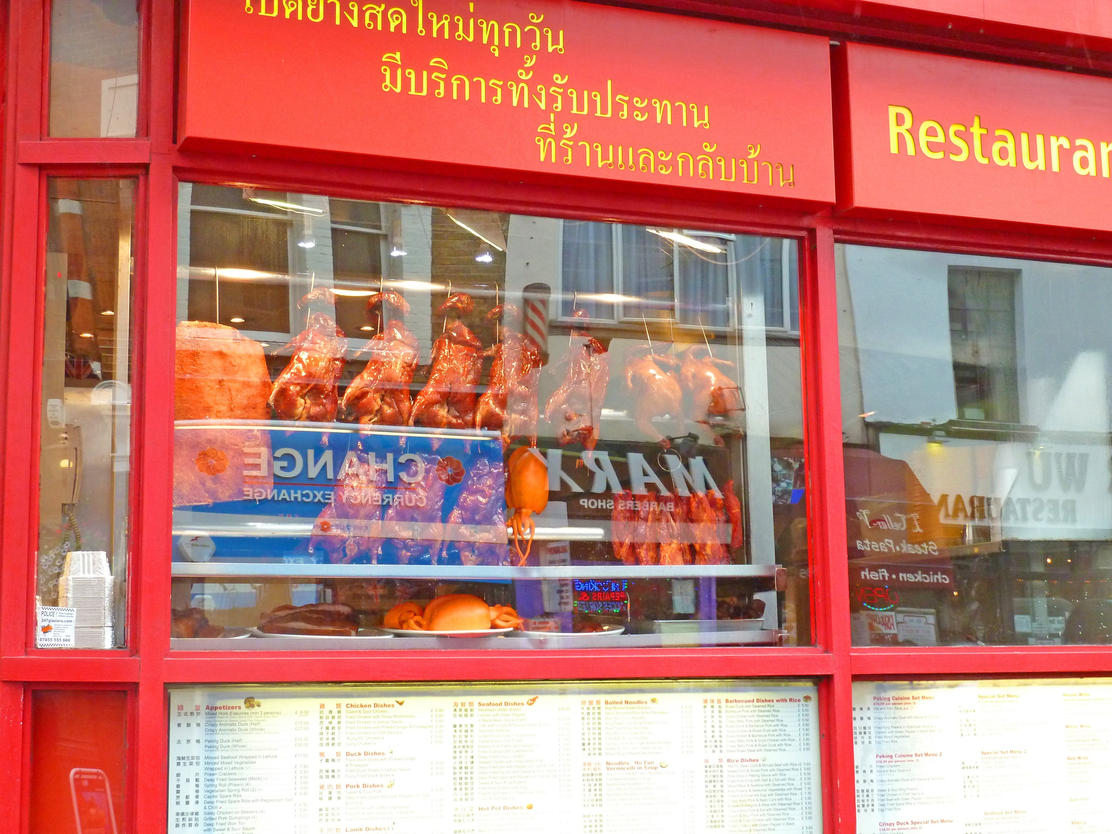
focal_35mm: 55
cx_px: 556
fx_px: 1767
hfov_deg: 34.9
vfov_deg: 26.6
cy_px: 417
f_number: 3.9
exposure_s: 1/60
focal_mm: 9.1
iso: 250
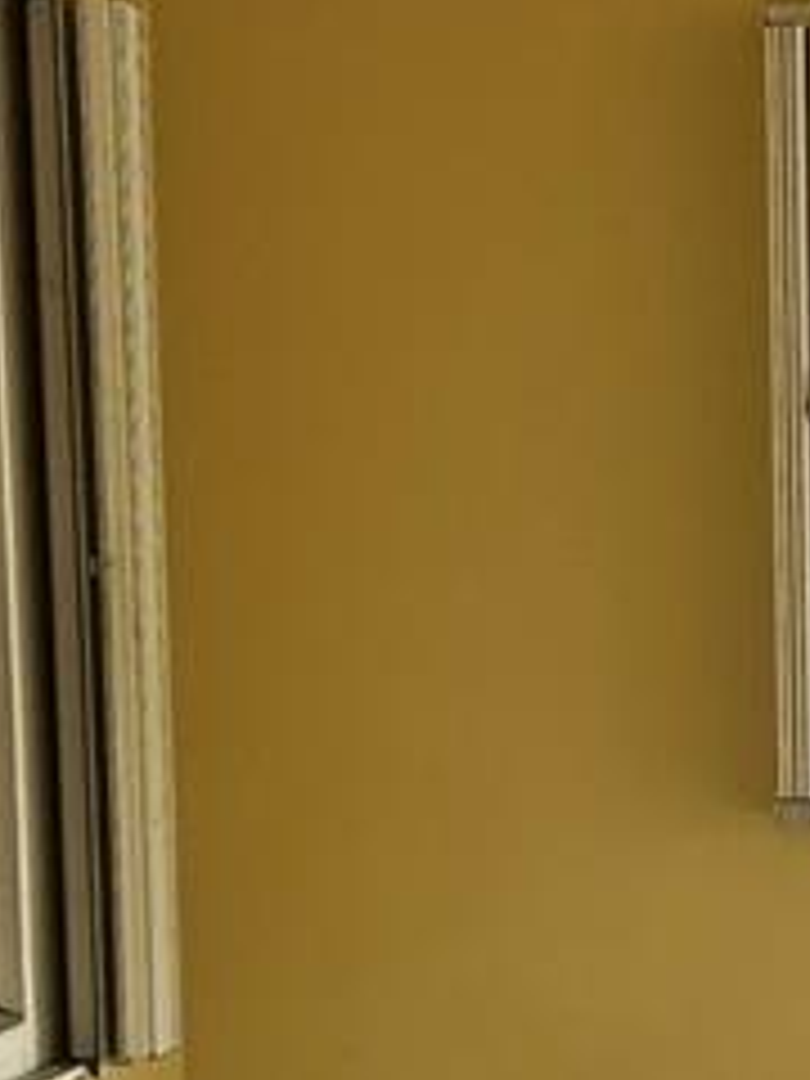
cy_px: 999
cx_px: 531
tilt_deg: -4.8
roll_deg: +1.0
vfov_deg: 15.0
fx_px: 4056
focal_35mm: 130
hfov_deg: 11.4
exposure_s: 1/121
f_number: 1.5
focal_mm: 5.7
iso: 80
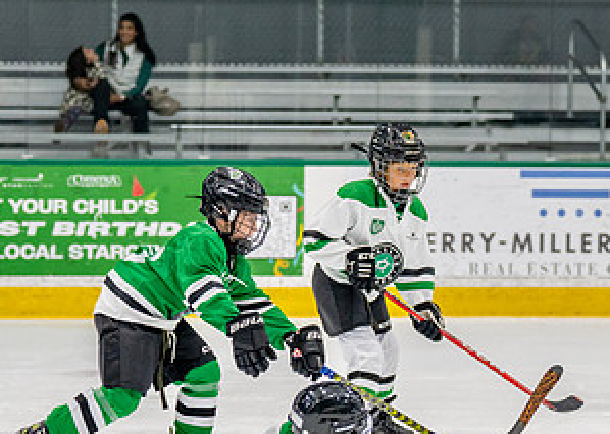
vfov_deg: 6.6
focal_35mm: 218
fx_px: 3773
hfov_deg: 9.2
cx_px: 268
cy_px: 322
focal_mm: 78
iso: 1000
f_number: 2.8
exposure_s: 1/1250
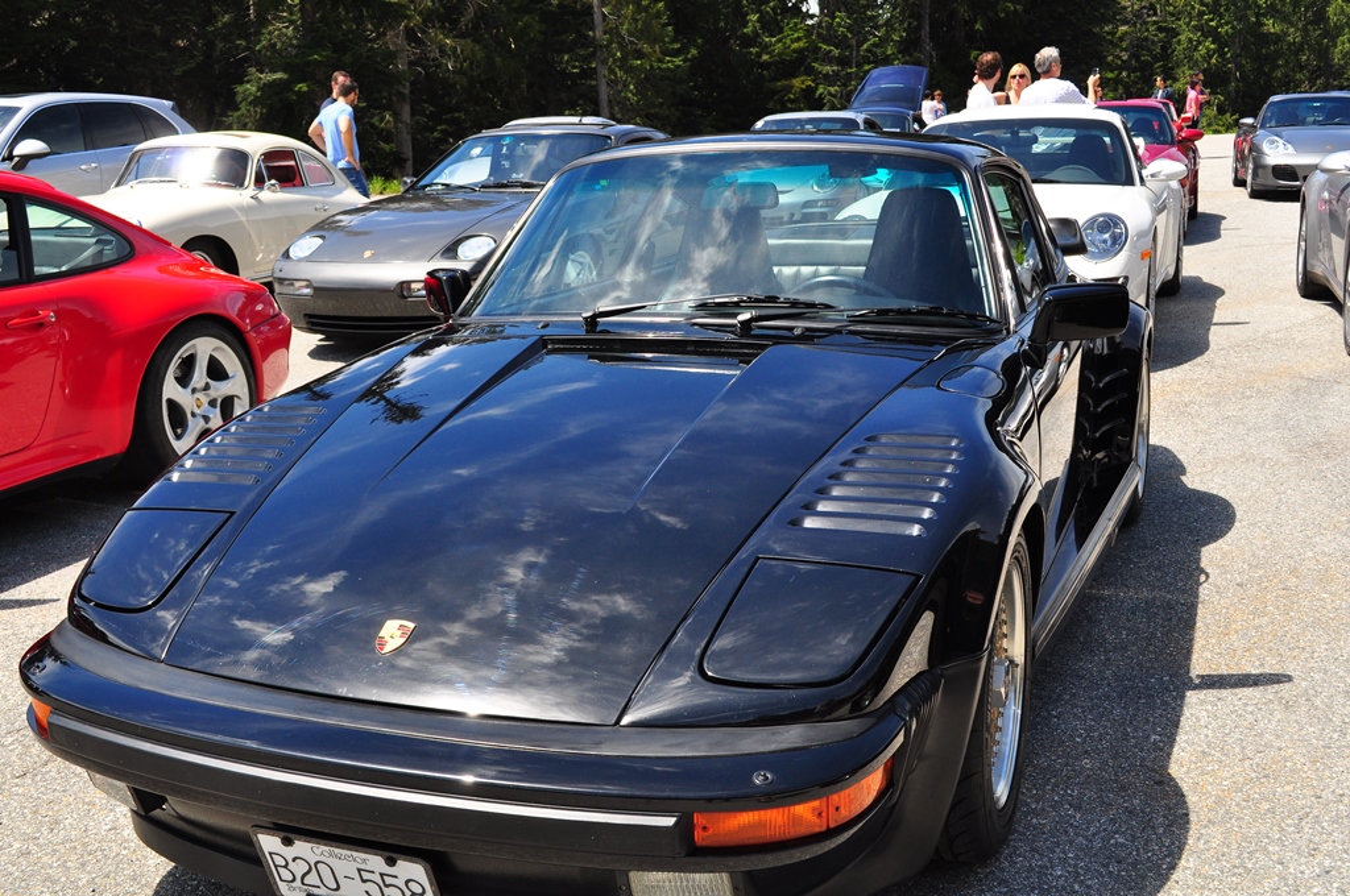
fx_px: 1461
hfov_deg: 49.6
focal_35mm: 39
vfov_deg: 34.1
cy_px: 448
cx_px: 675
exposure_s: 1/500
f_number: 8
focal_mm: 26
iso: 320
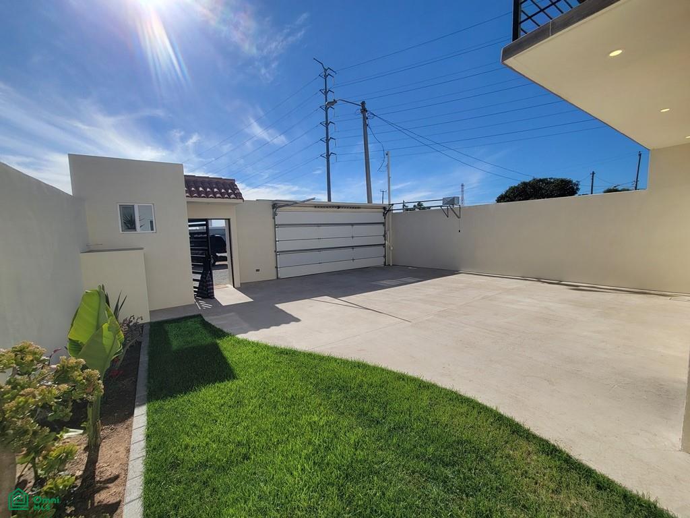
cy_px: 259
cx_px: 345
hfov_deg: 106.2
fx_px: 259
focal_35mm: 13
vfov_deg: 89.9
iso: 50
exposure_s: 1/2969
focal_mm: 2.2
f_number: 2.2
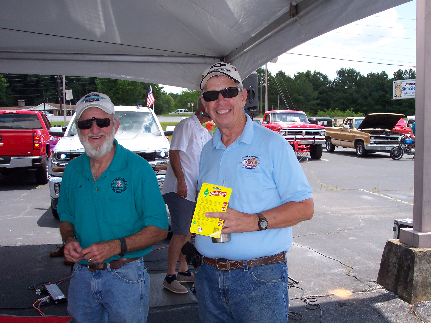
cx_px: 216
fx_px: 473
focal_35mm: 38
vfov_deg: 37.7
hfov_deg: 49.0
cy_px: 162
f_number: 4.8
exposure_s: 1/350
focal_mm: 8
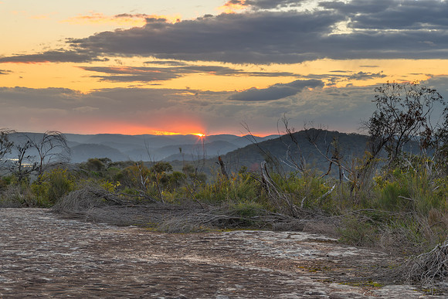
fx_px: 934
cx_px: 224
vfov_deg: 18.2
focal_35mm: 75
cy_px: 150
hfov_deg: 27.0
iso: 100
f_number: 14
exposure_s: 1.3
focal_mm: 75
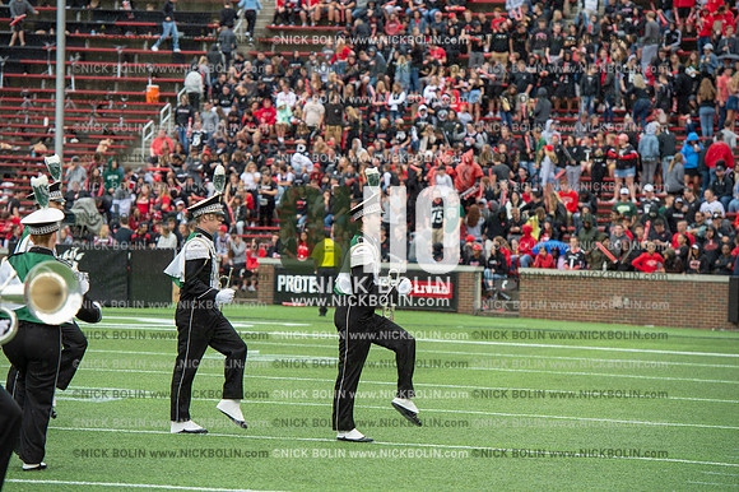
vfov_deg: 9.1
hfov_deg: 13.7
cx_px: 370
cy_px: 246
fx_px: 3077
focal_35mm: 150
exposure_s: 1/500
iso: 400
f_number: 4
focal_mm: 150
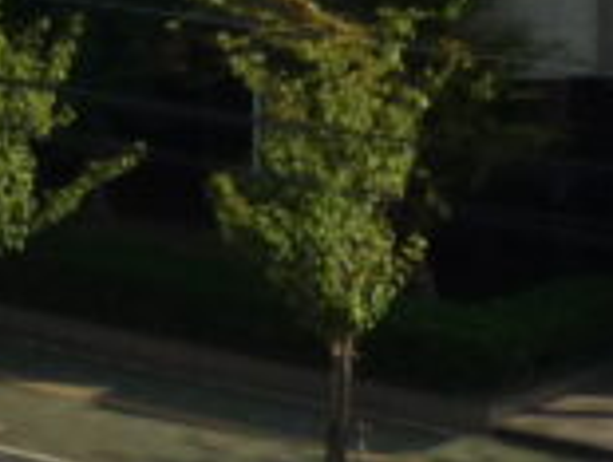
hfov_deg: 5.4
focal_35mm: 363
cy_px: -1311
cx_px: 1167
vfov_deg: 3.9
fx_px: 6443
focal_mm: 8.3
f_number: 4.3
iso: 100
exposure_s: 1/640
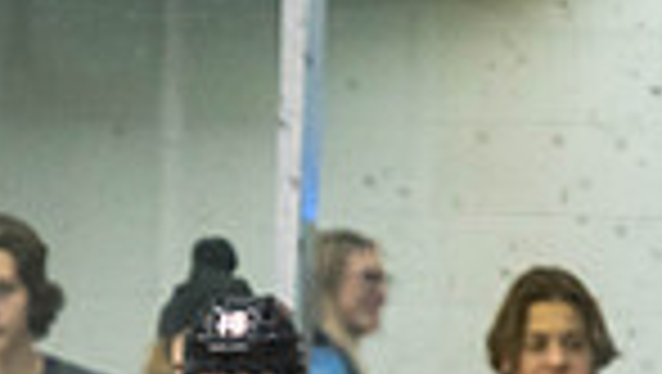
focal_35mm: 738
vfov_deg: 1.6
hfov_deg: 2.9
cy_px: 903
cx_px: 39
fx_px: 12966
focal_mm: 160
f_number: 2.8
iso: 2000
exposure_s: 1/640
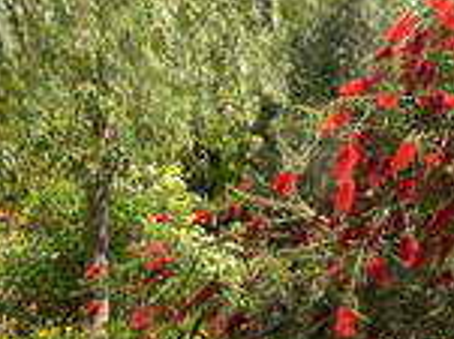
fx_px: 1455
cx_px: 652
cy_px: 177
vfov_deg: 13.3
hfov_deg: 16.4
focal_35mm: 111
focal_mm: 8
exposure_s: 1/625
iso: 100
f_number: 2.8
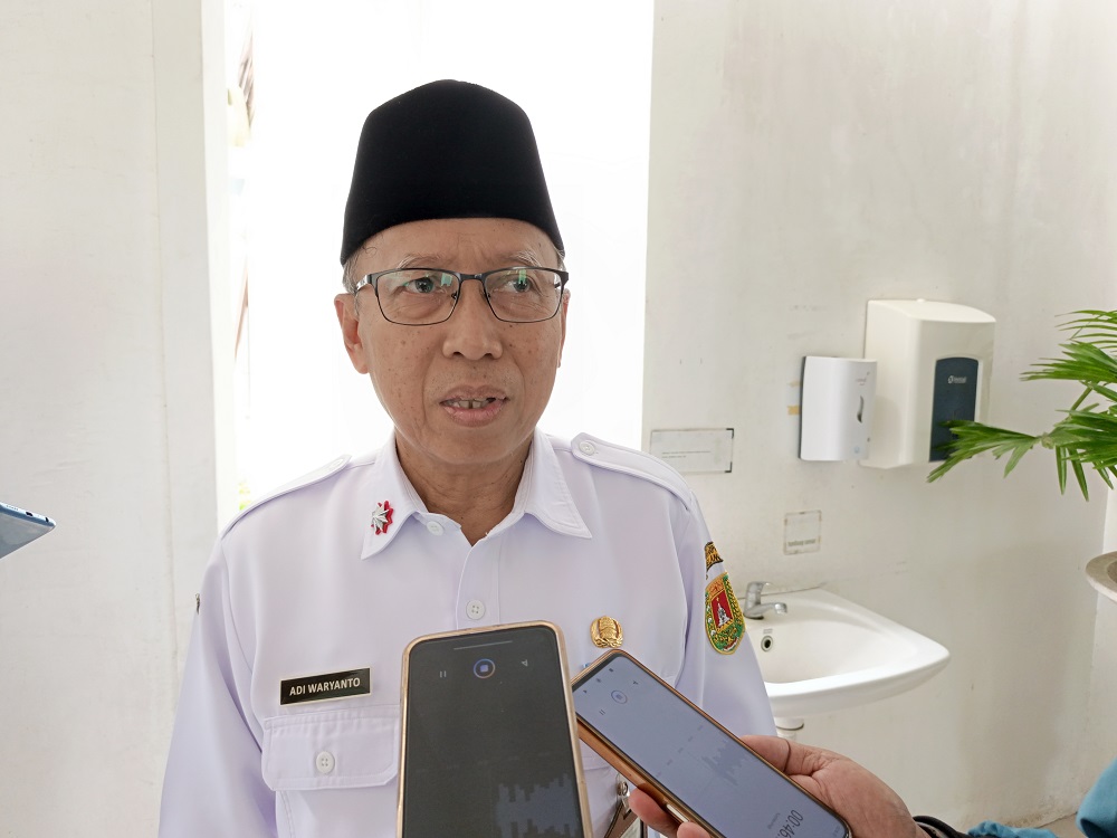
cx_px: 558
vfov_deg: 58.9
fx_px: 742
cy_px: 419
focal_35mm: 23
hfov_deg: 73.9
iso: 273
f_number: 1.8
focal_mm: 5.56
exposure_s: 1/50
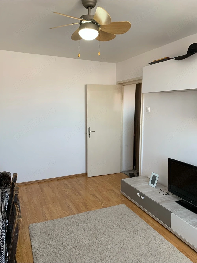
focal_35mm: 26
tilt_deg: -6.2
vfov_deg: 67.3
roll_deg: +0.0
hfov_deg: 53.0
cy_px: 132
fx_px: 197
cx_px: 98
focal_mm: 4.25
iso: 100
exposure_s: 1/81
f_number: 1.8
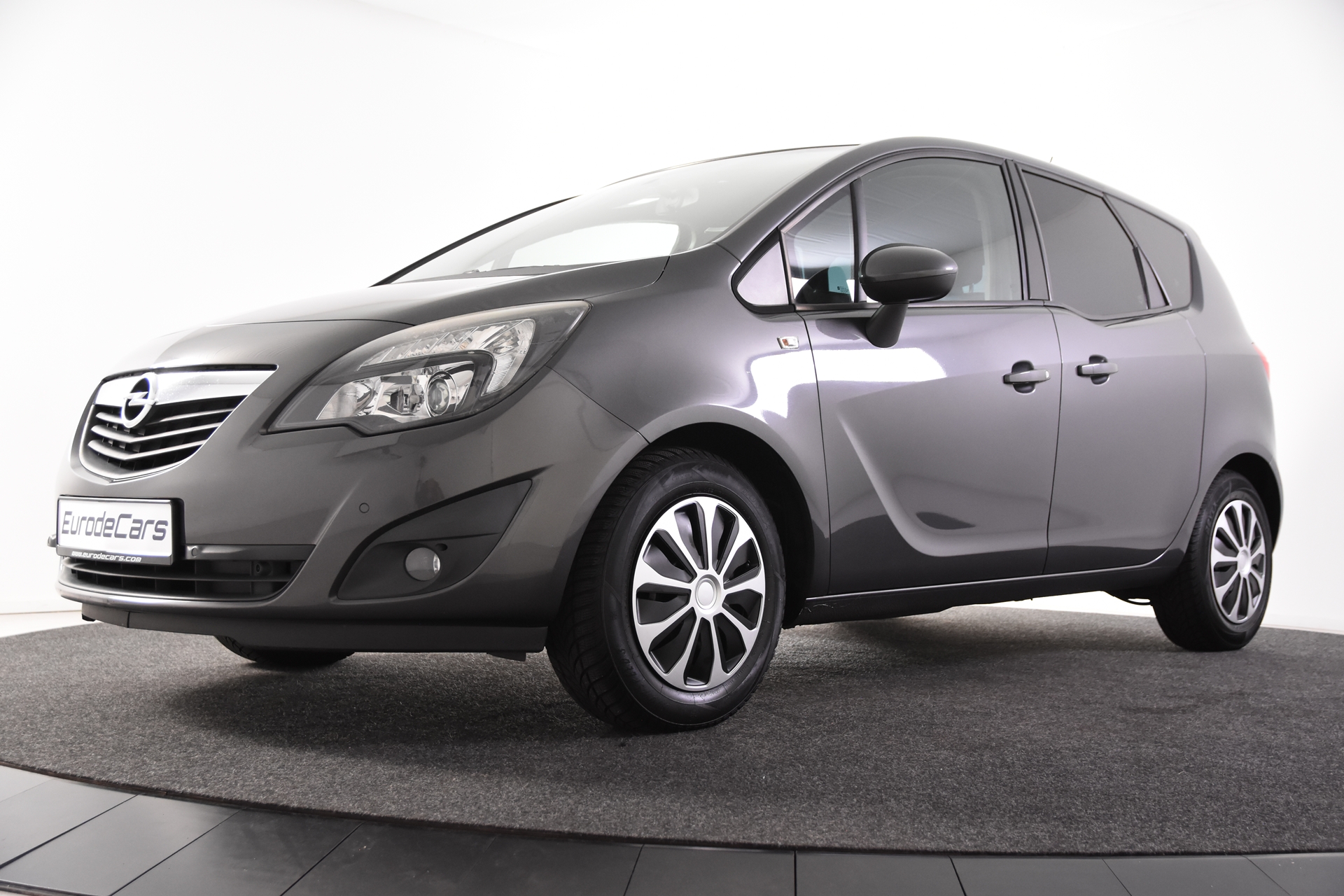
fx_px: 1456
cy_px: 448
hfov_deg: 49.6
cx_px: 672
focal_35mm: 39
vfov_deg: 34.2
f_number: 4
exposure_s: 1/60
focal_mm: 26
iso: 1600
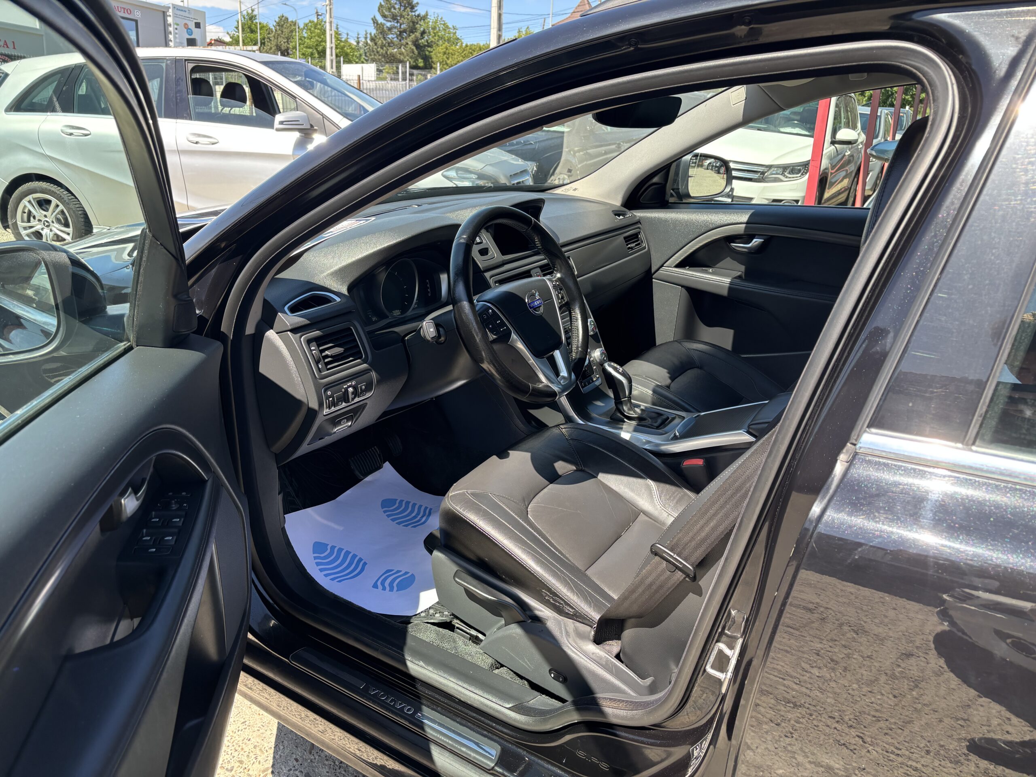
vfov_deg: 53.1
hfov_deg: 67.3
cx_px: 518
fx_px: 778
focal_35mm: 26
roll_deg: -3.3
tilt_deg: -15.0
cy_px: 388
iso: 50
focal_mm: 5.96
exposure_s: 1/481
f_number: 1.6
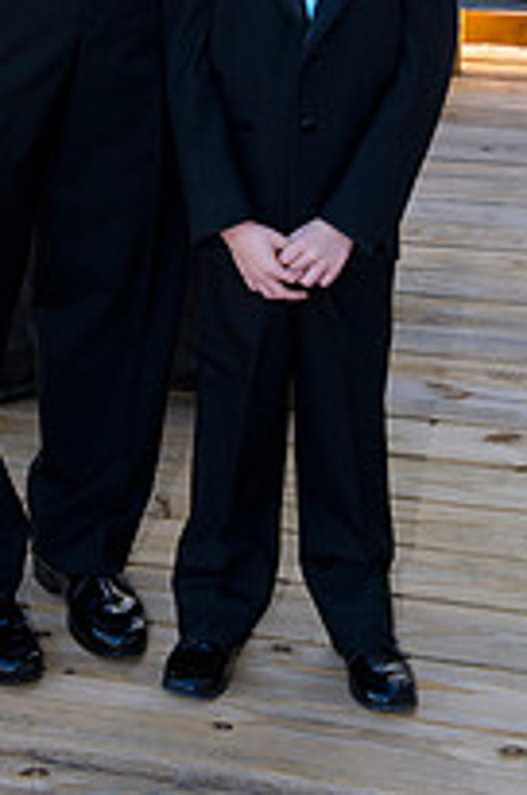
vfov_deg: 20.0
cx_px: 76
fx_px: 2181
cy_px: -19
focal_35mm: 99
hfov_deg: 13.7
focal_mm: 45
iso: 640
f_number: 5.6
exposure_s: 1/250
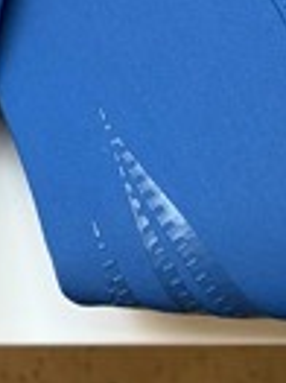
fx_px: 1821
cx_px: -31
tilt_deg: -79.6
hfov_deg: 8.9
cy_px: -705
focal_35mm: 165
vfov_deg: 9.7
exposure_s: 1/120
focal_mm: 6.76
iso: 200
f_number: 1.78
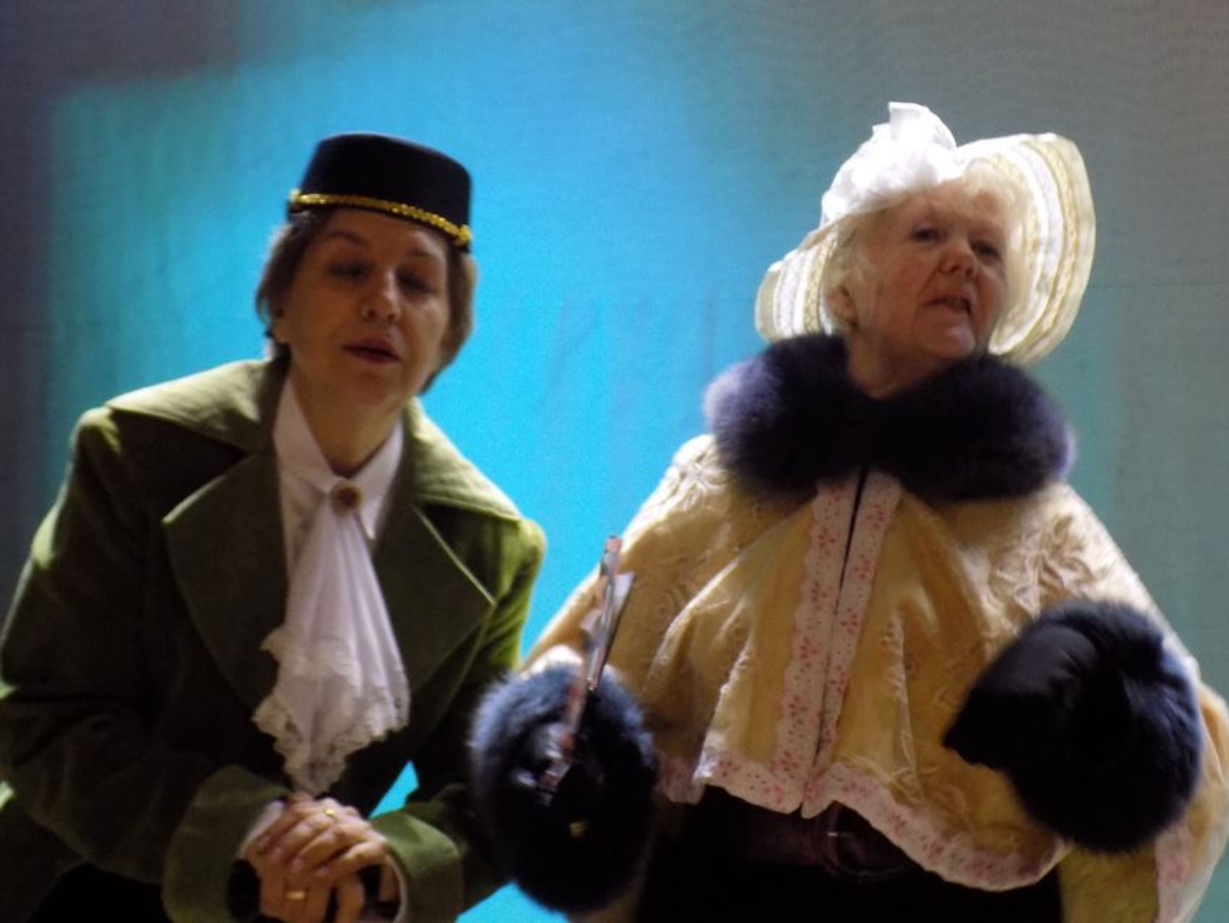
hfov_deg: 22.8
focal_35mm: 86
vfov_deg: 17.2
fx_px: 3054
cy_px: 462
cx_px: 614
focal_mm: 15.3
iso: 400
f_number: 4.4
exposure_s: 1/13
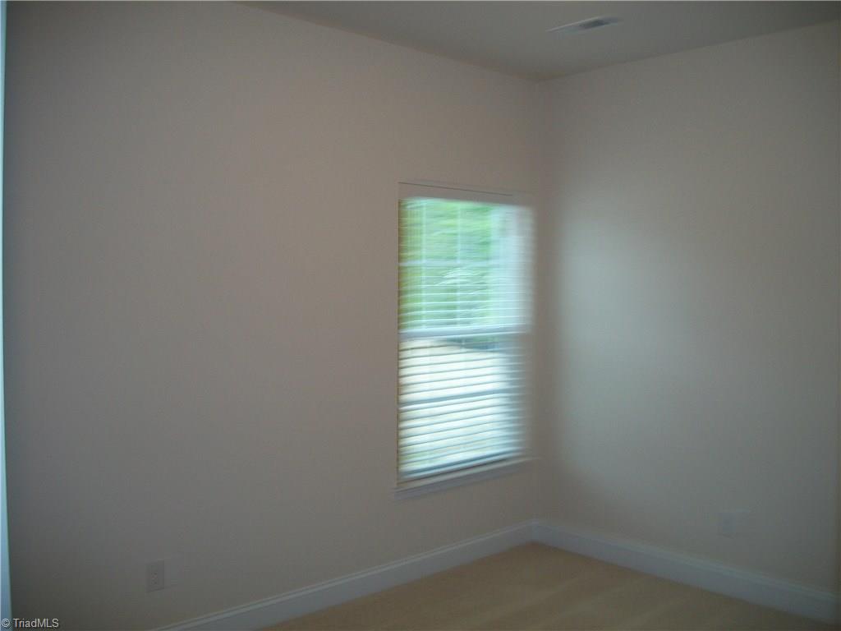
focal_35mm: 32
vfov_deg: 44.2
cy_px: 316
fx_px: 777
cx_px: 420
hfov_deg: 56.8
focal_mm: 5.7
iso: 80
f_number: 2.9
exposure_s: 1/30
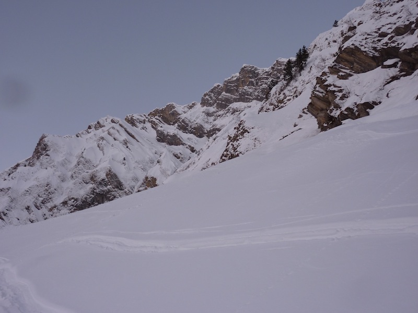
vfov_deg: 40.7
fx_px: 423
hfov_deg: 52.6
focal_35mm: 35
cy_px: 156
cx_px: 209
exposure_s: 1/40
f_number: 3.5
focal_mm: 5.7
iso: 80
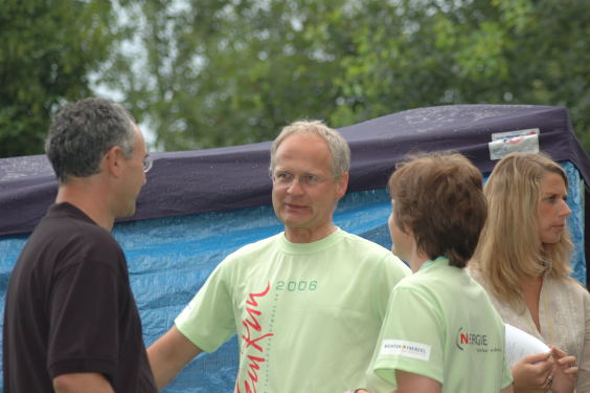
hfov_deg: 12.2
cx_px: 295
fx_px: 2751
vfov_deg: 8.2
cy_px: 196
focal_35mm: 168
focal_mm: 112
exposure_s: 1/90
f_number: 4.8
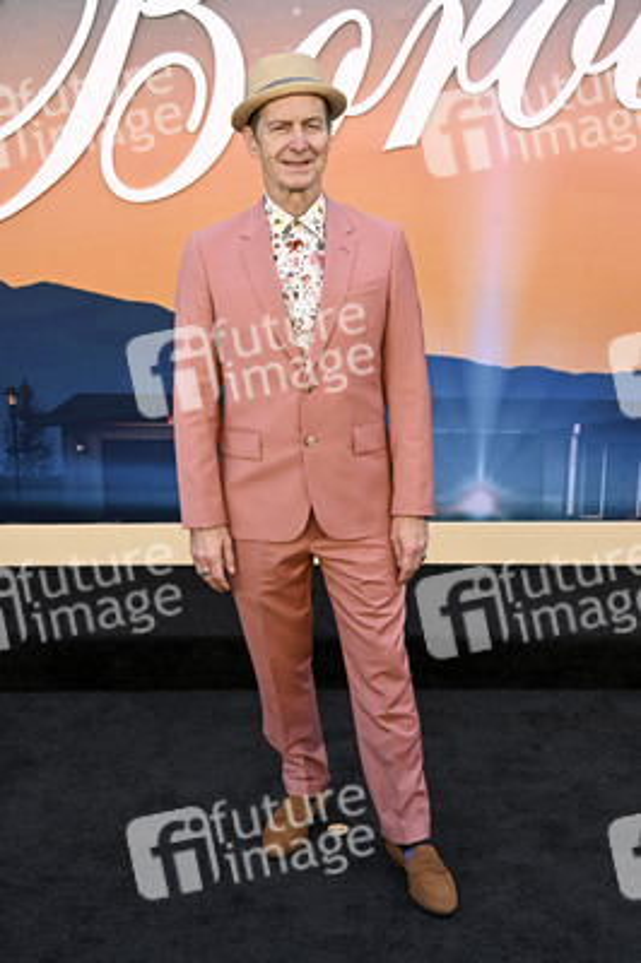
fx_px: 1150
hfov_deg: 31.1
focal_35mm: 43
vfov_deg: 45.5
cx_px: 320
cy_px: 482
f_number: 7.1
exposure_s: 1/320
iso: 500
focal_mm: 43
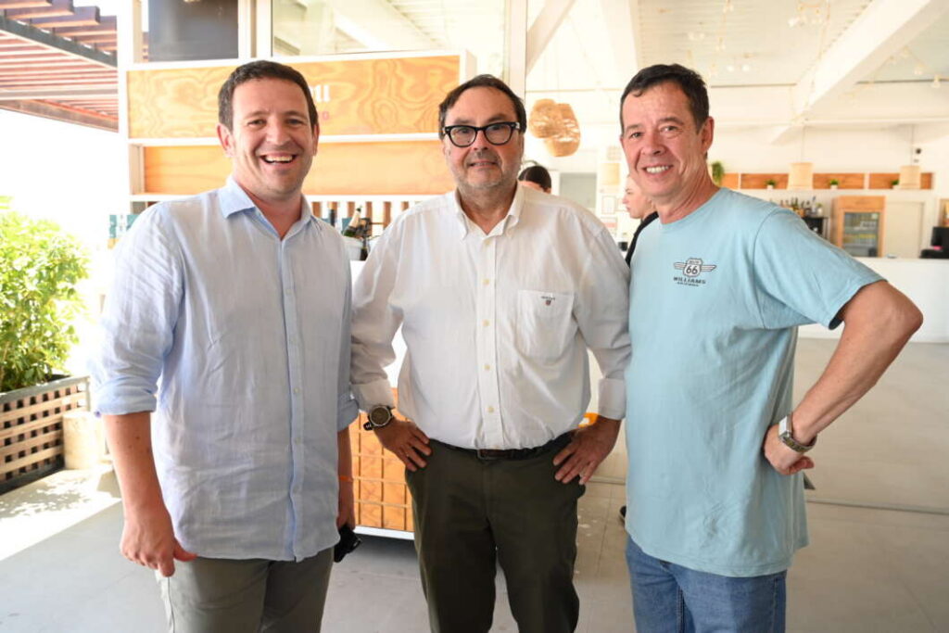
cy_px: 316
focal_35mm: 30
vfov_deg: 43.0
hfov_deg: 61.1
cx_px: 474
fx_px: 804
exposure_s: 1/125
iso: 400
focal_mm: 30.5
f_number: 5
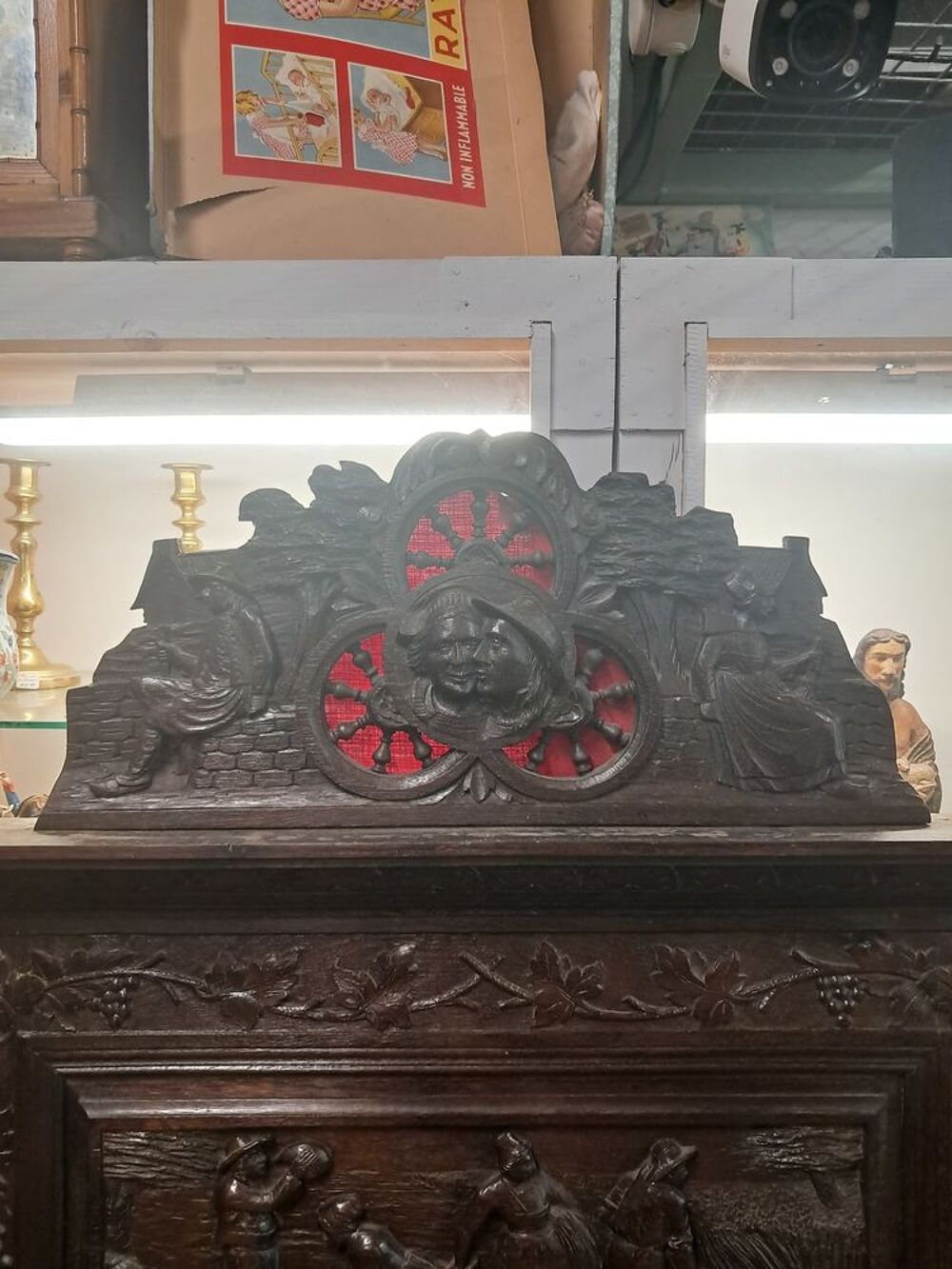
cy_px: 634
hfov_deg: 51.4
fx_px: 990
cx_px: 476
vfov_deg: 65.3
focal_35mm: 27
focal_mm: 4
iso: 200
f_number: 1.8
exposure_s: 1/50
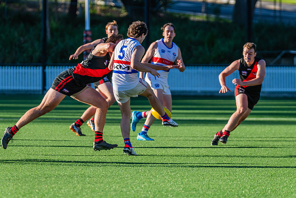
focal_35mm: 335
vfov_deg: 4.1
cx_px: 145
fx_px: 2754
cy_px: 99
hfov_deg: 6.2
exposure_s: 1/1600
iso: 800
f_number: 6.3
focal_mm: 320
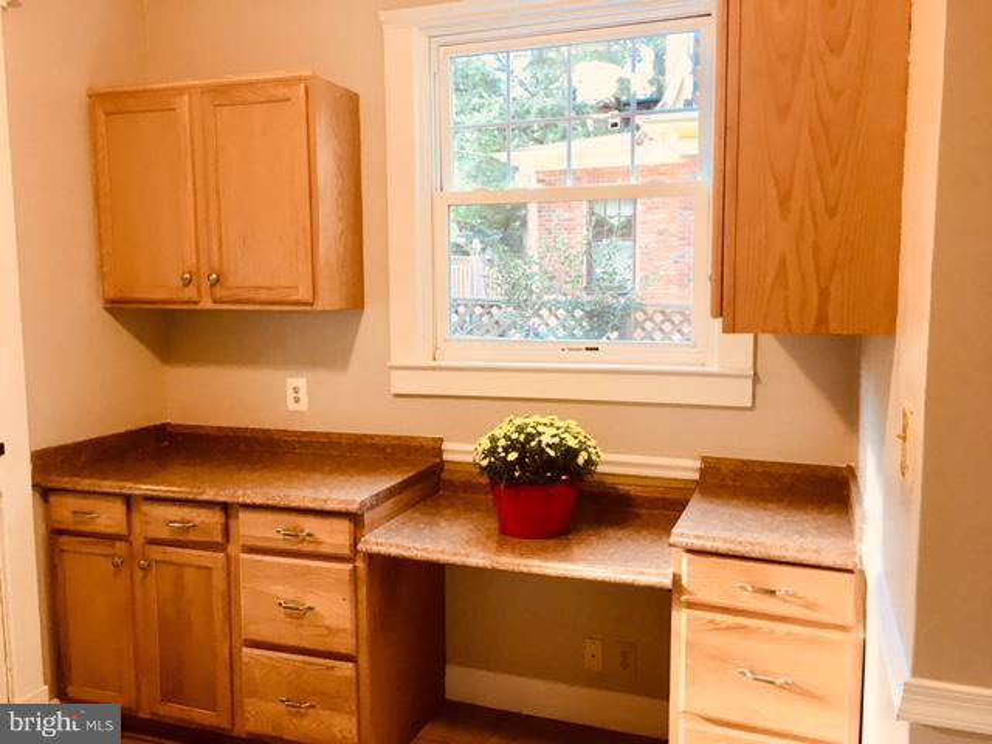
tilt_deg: -6.7
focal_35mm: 29
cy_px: 372
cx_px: 496
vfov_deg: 48.2
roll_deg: -0.2
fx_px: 831
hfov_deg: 61.7
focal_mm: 4.15
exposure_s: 1/30
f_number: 2.2
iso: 64
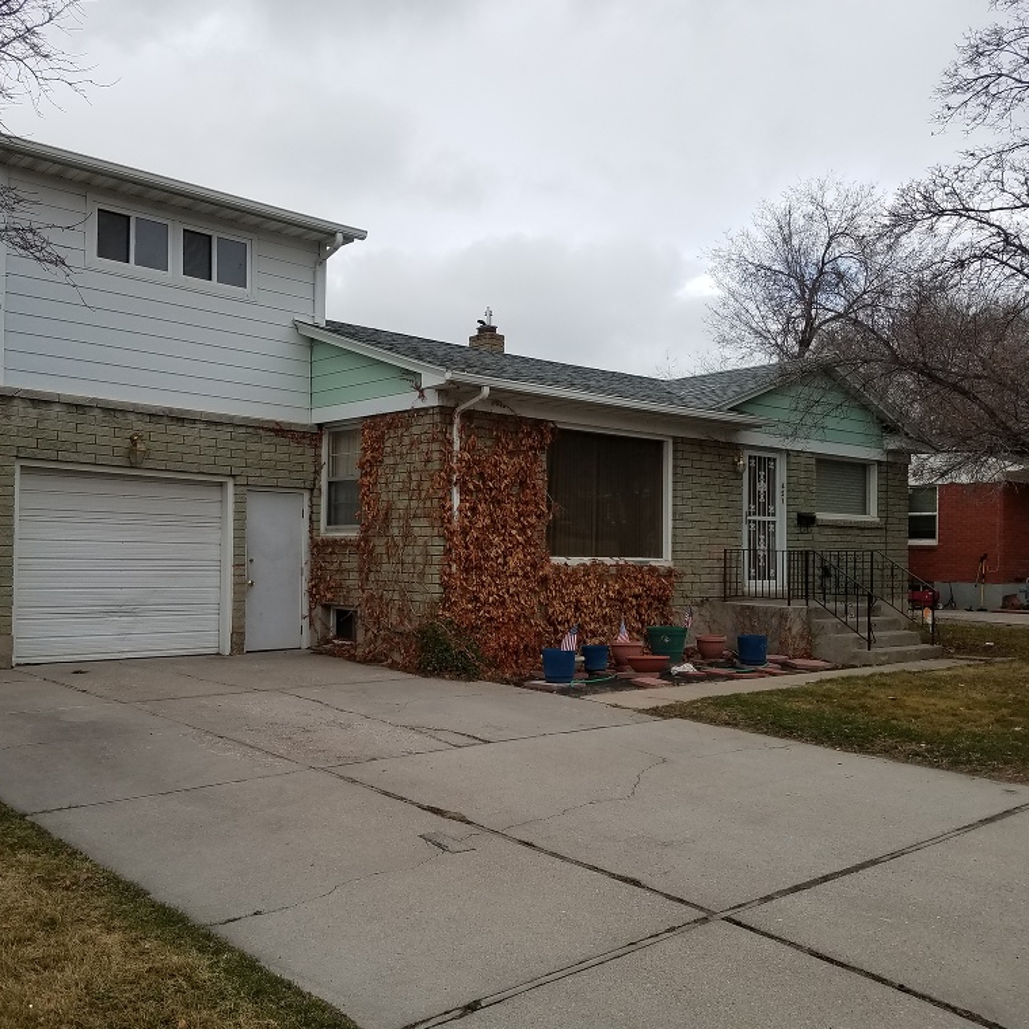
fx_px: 1043
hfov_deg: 52.5
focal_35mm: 31
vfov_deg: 52.5
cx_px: 480
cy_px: 510
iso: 40
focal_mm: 4.2
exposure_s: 1/1464
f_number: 1.7
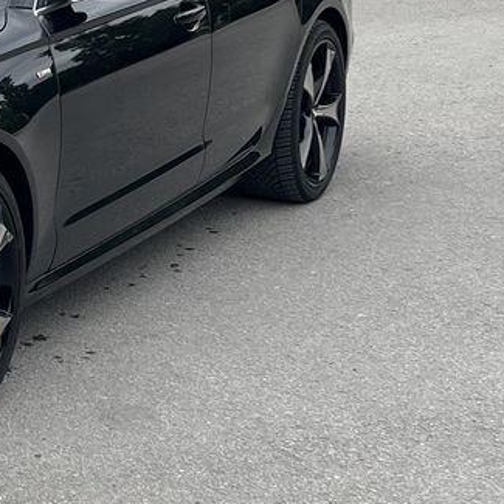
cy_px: 109
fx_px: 1861
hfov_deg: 14.4
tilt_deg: -11.1
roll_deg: +0.6
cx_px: -257
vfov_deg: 15.3
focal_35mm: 113
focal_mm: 5.1
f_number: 1.6
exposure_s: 1/1992
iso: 50
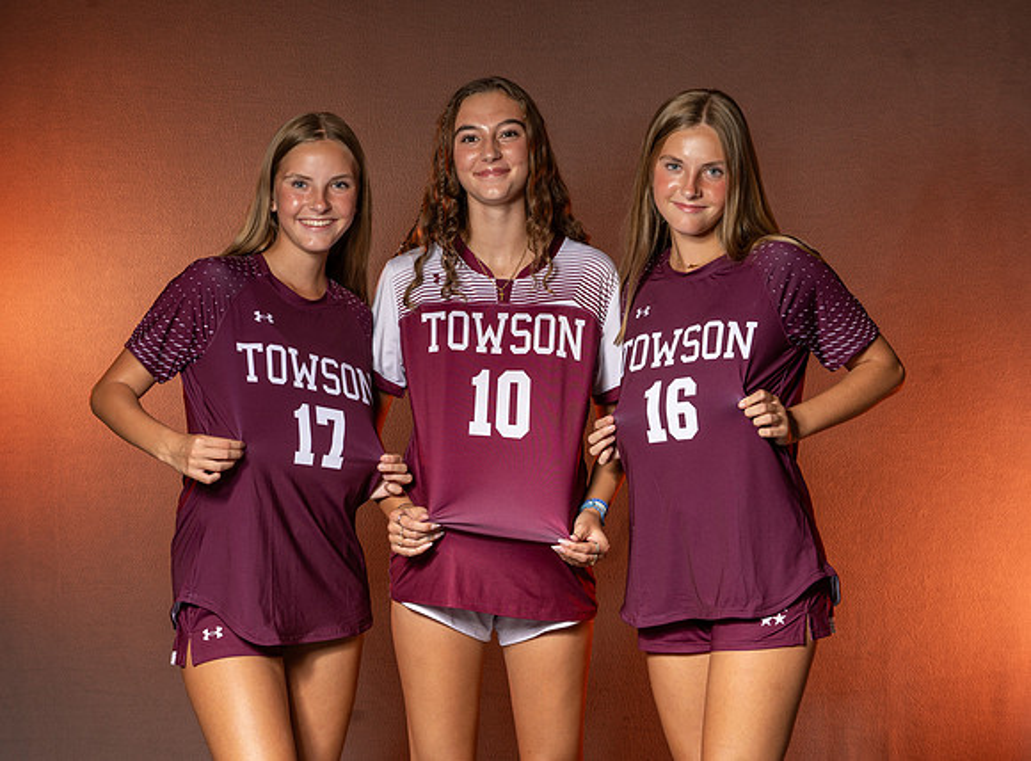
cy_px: 326
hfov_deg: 22.8
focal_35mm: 86
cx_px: 365
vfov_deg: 17.0
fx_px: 2547
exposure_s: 1/200
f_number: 10
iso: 80
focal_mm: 62
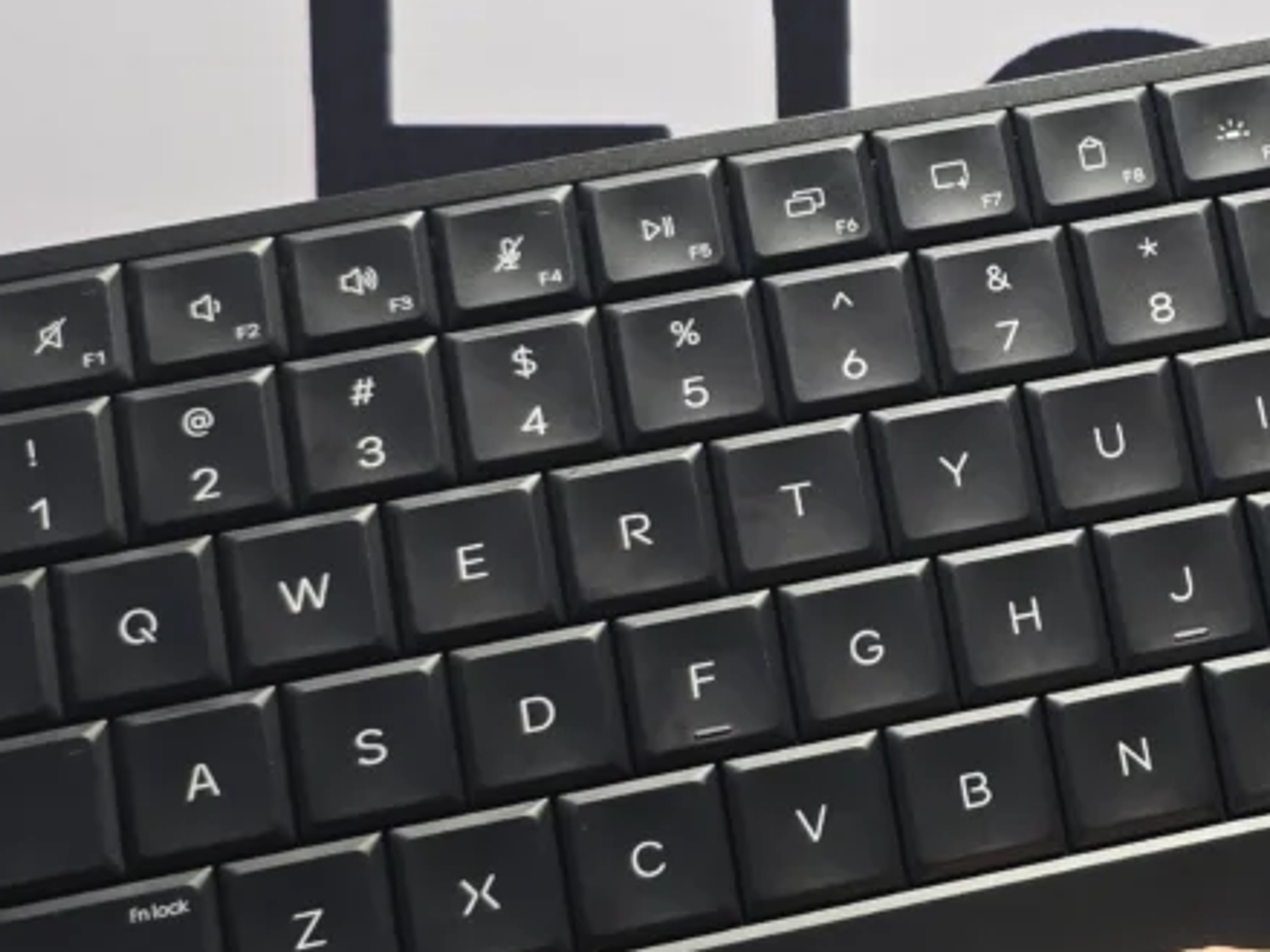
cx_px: 1215
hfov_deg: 28.3
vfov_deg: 22.6
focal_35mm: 65
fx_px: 2384
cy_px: 509
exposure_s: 1/100
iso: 160
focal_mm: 6.3
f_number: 1.7
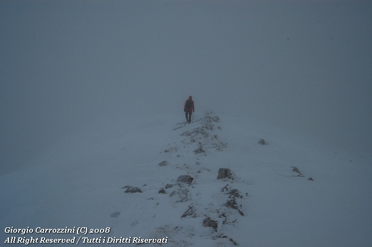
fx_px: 279
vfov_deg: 47.8
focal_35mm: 27
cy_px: 124
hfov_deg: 67.4
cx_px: 186
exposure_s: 1/640
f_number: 13
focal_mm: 18
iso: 400
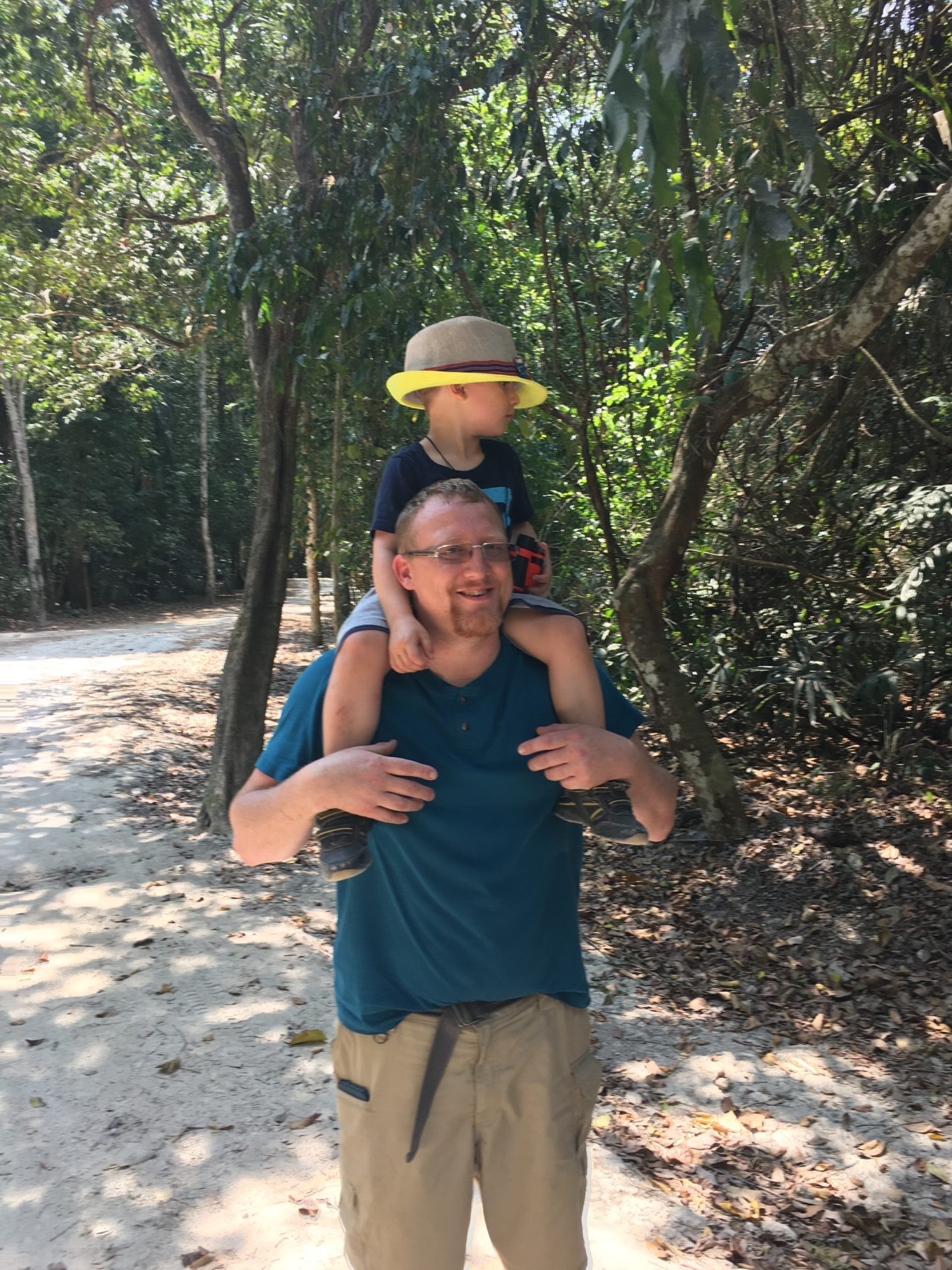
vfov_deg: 61.7
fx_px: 1063
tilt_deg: -0.9
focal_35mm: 29
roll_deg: +6.0
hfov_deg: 48.2
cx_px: 476
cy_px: 635
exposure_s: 1/120
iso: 25
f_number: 2.2
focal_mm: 4.15
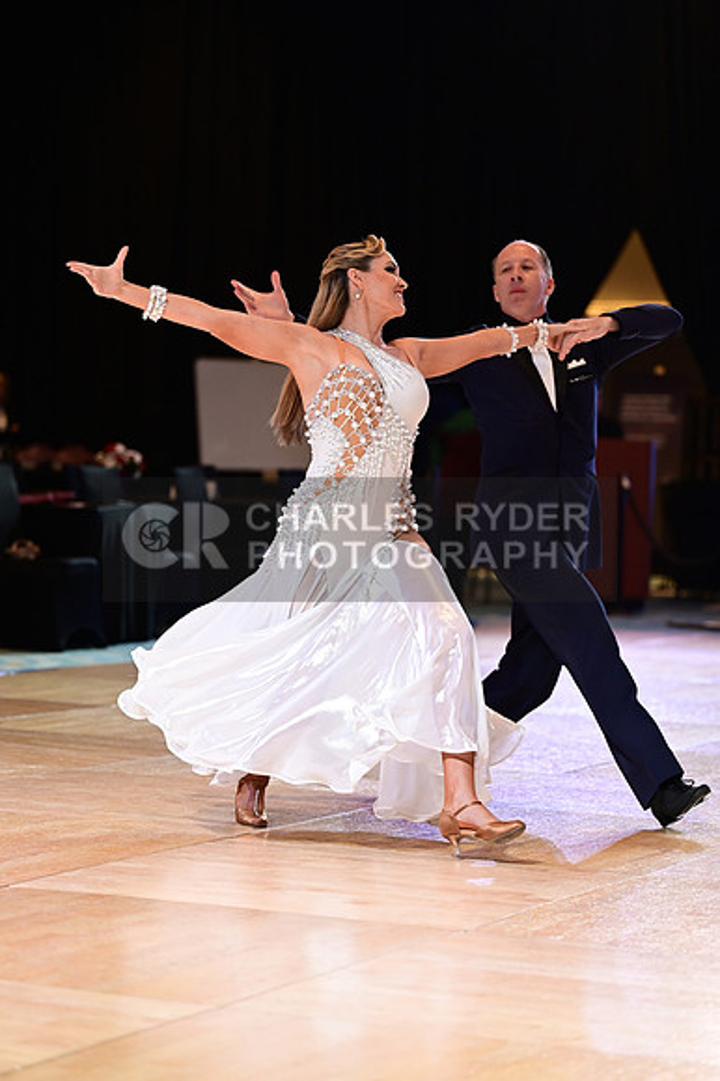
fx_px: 3154
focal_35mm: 105
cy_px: 540
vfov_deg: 19.5
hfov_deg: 13.0
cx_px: 360
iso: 2000
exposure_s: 1/500
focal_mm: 105
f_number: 2.8
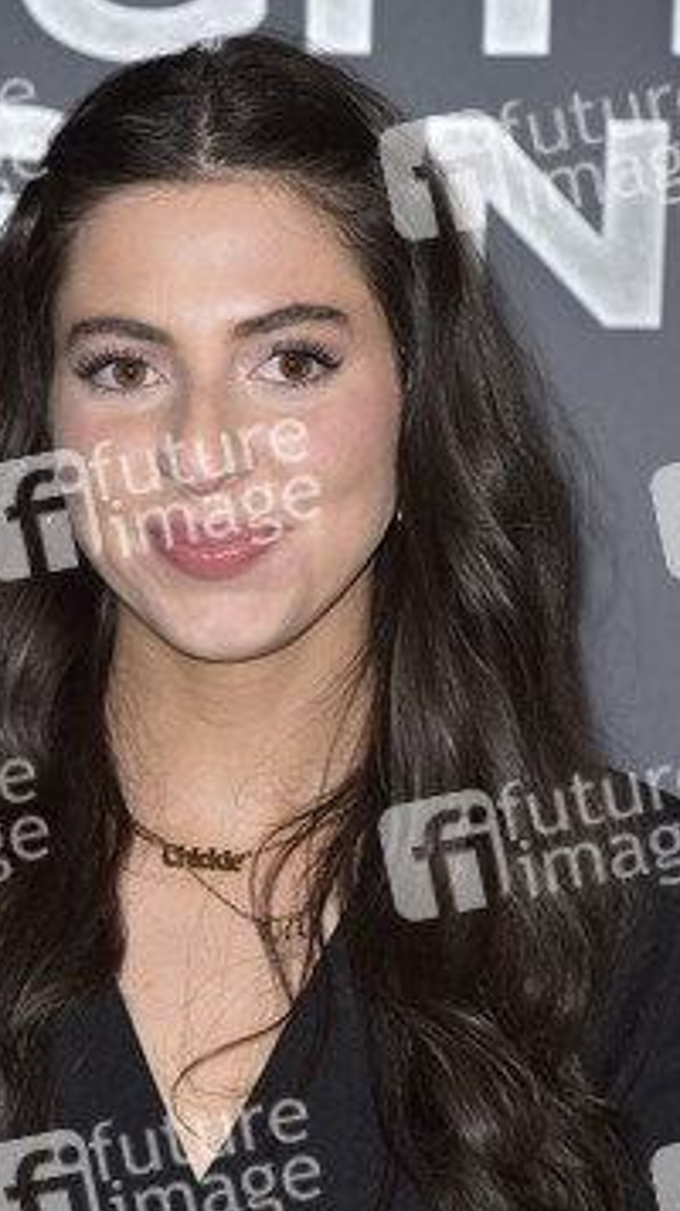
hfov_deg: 5.4
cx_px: 246
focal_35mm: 224
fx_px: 7187
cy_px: 670
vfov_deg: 9.6
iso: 400
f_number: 6.3
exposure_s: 1/250
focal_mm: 190
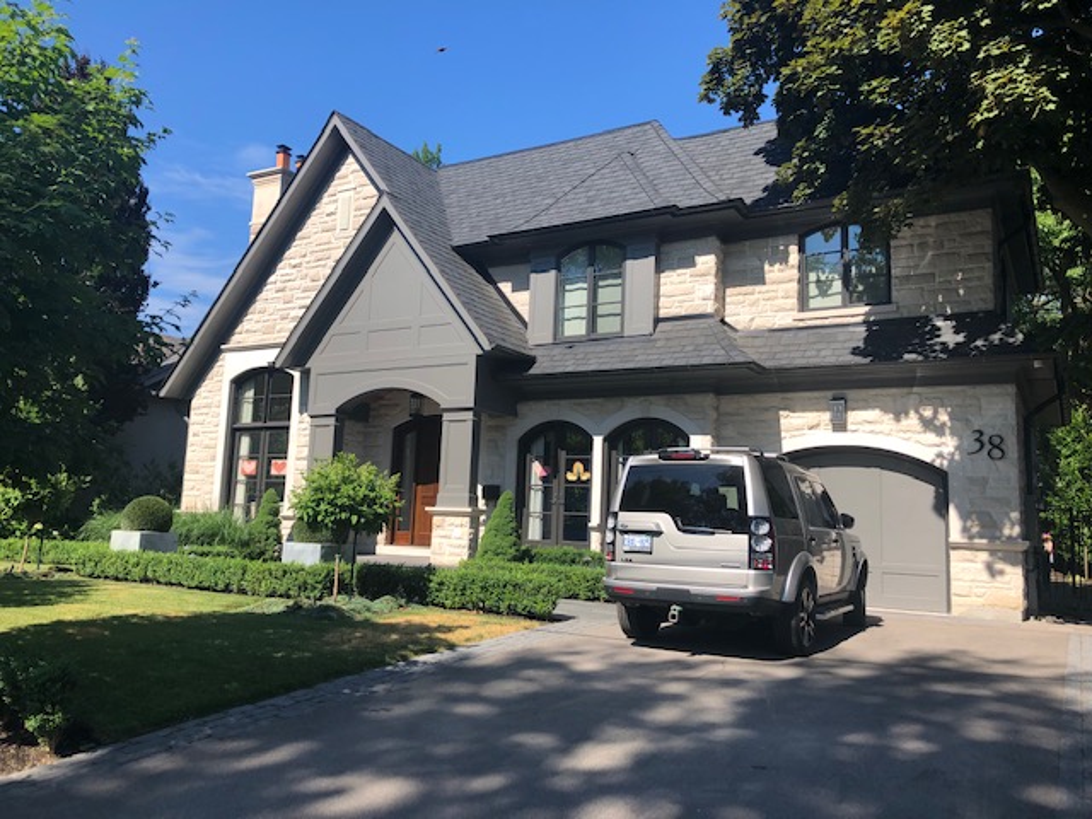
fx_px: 883
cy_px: 410
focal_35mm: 28
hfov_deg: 63.4
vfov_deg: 49.7
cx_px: 546
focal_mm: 3.99
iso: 20
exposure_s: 1/1230
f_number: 1.8
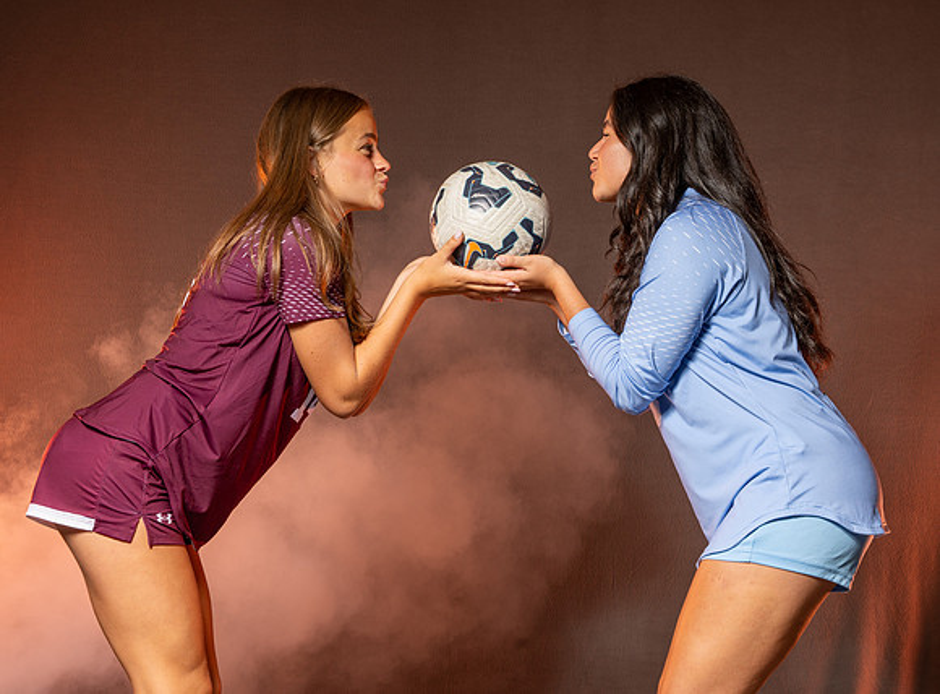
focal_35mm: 86
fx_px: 2320
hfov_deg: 22.9
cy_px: 264
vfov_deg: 17.0
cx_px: 530
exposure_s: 1/200
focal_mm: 58
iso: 80
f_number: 10
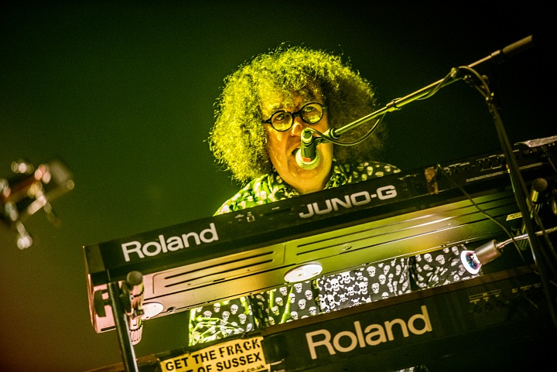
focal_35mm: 185
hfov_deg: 11.1
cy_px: 186
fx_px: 2864
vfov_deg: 7.4
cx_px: 278
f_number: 2.8
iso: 4000
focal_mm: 185
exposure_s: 1/100
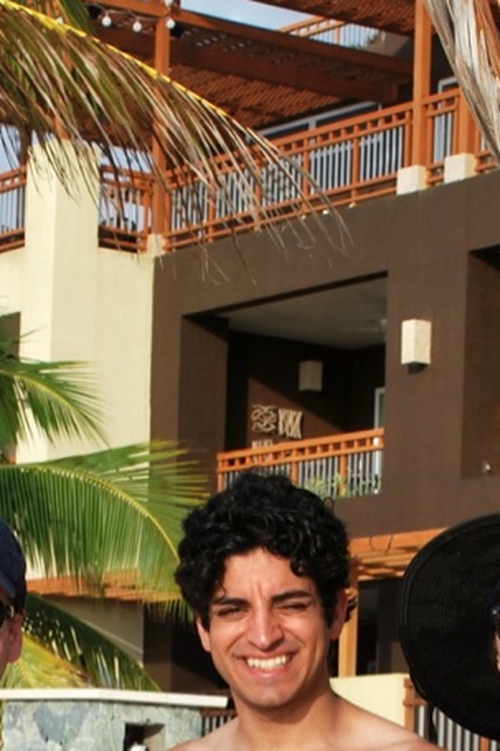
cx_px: 295
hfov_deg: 9.3
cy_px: 742
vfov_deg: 13.7
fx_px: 3085
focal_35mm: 148
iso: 100
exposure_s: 1/250
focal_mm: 28
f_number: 8
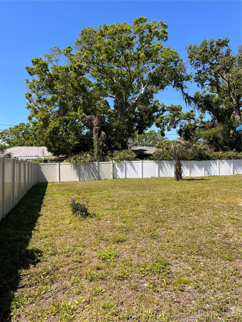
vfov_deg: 67.3
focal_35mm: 26
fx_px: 242
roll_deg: +1.3
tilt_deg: +1.4
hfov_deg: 53.1
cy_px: 161
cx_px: 121
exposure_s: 1/2915
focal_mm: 5.7
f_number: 1.5
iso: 50
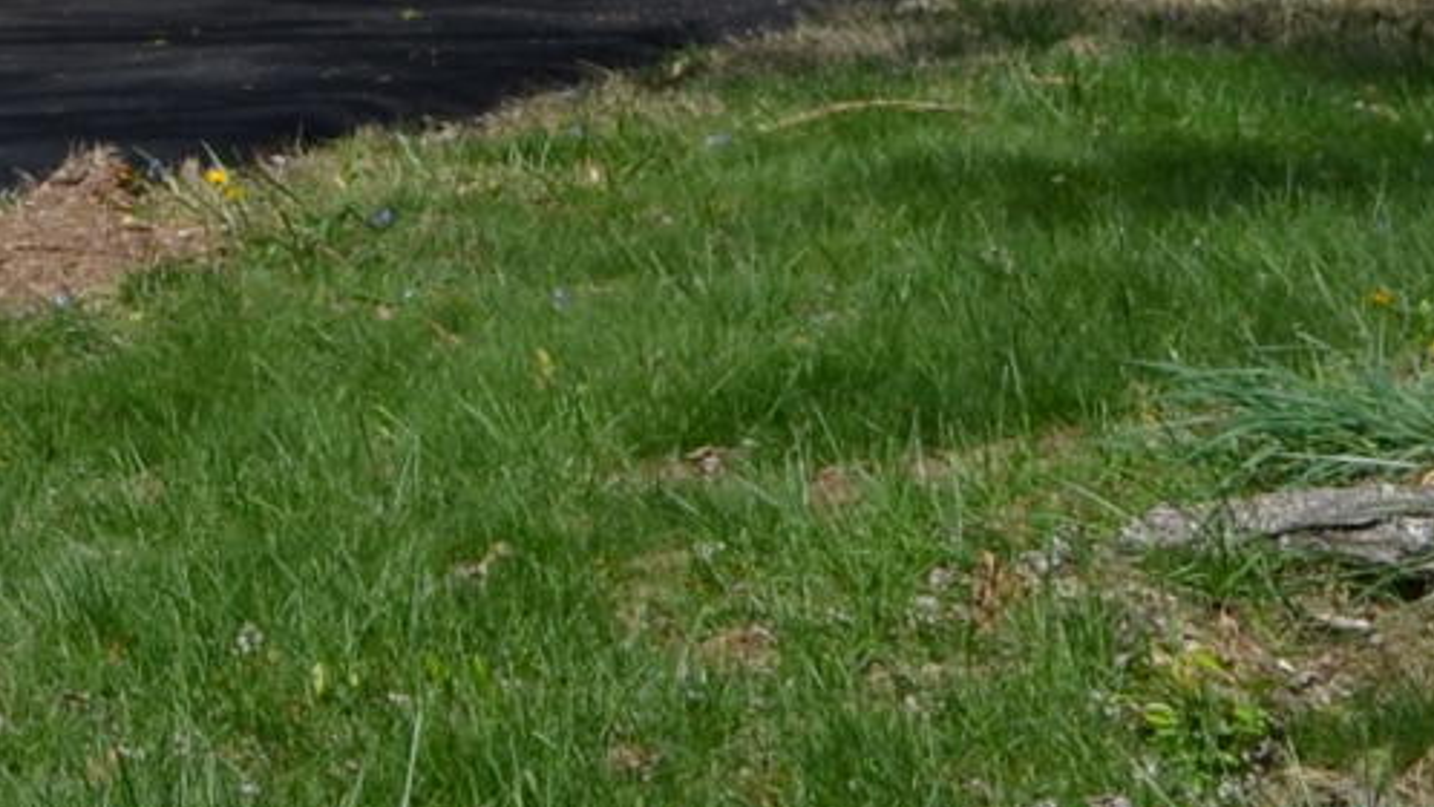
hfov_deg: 6.2
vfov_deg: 3.7
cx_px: -2689
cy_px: -1636
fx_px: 12204
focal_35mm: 321
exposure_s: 1/250
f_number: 8
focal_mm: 34
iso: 100
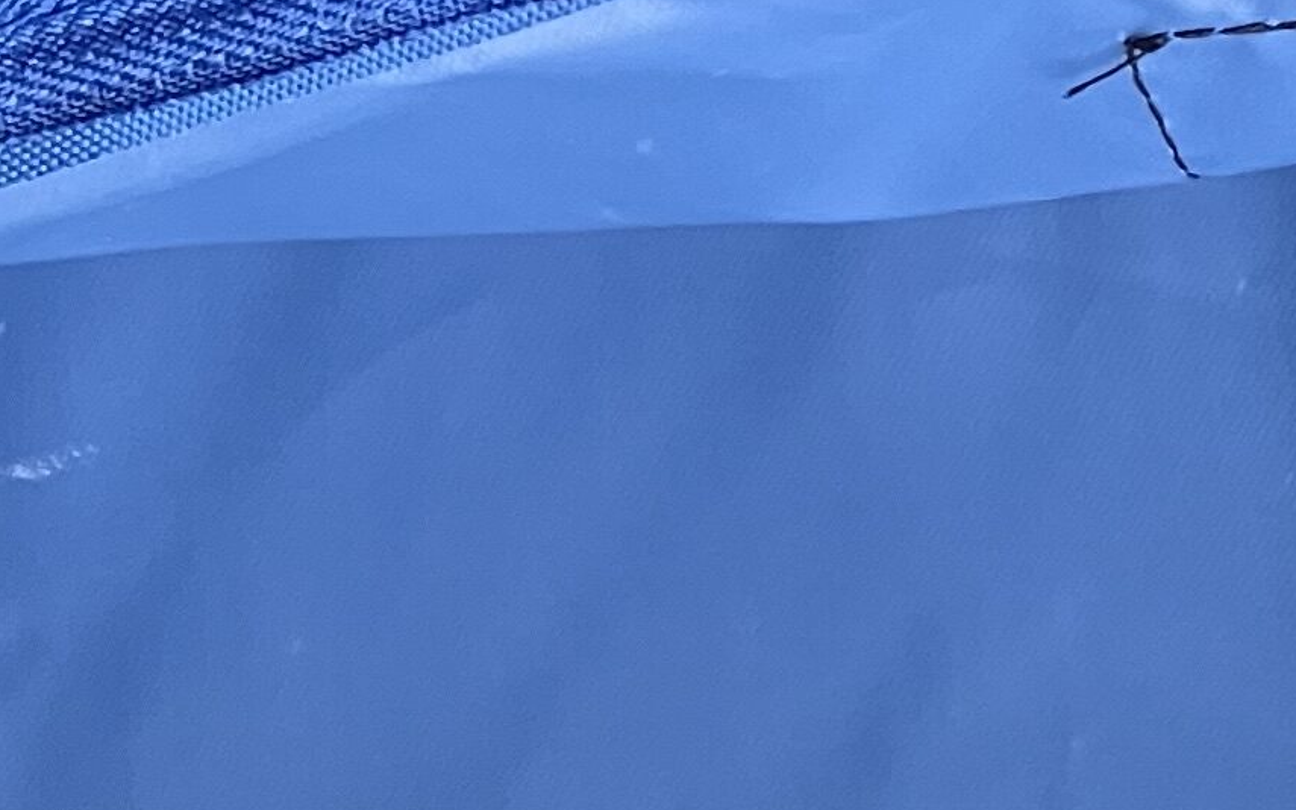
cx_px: 1740
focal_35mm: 140
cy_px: 335
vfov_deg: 9.4
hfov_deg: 14.3
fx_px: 4944
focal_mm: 3.99
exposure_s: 1/60
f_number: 1.8
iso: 200
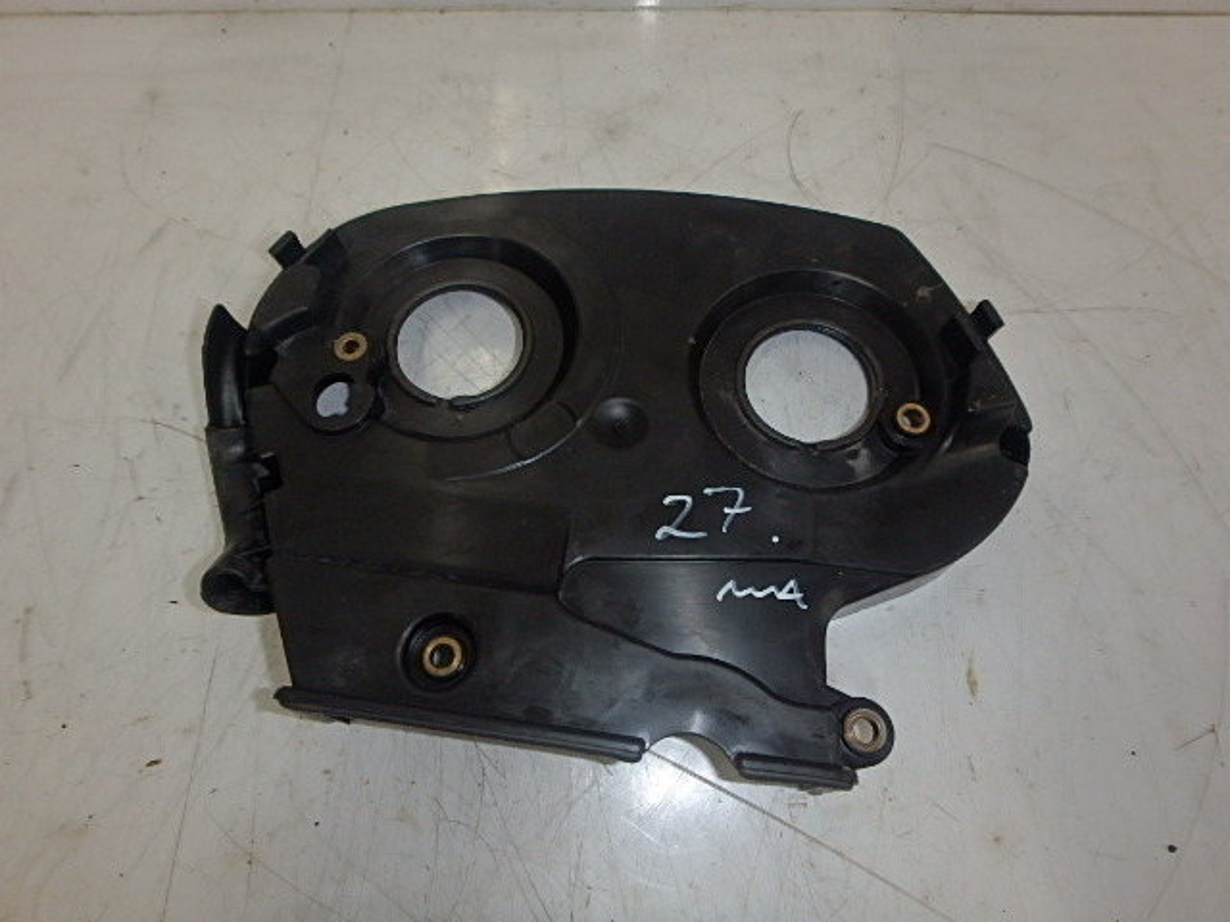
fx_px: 746
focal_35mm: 21
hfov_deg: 79.0
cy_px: 461
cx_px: 615
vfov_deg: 63.4
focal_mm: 3.7
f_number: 3.5
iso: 160
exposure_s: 1/30
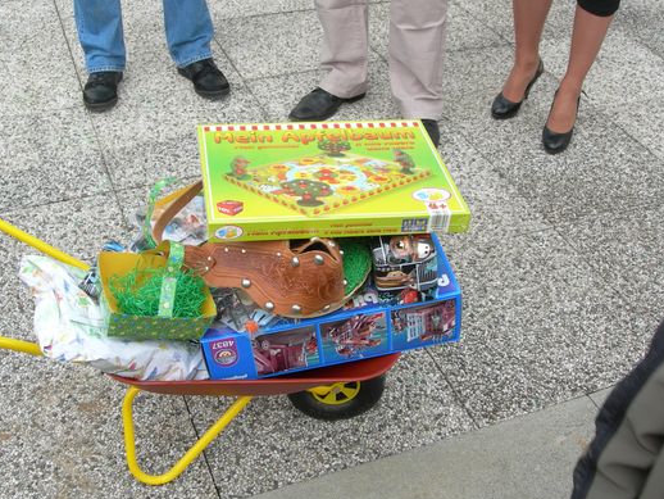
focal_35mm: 44
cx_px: 314
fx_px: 844
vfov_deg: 32.9
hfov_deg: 42.9
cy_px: 227
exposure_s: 1/81.6
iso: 50
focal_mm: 7.8
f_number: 4.8
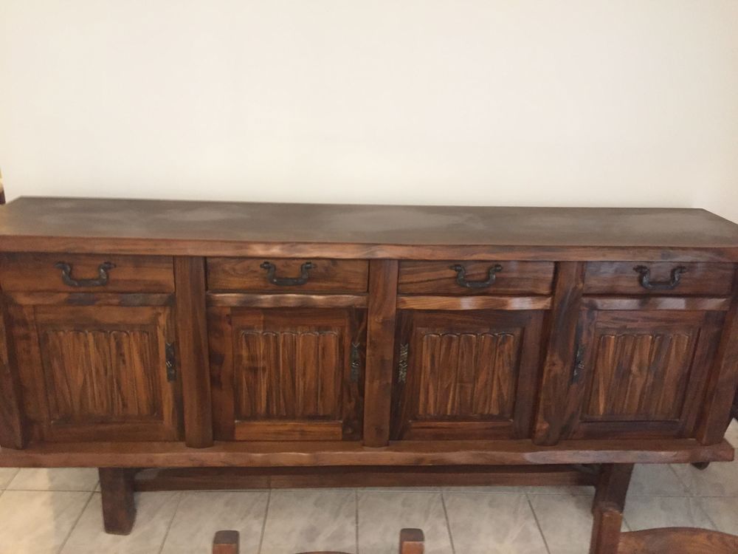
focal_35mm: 29
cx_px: 369
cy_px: 277
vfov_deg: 48.2
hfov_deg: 61.7
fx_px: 618
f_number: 2.2
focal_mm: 4.15
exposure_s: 1/25
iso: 250
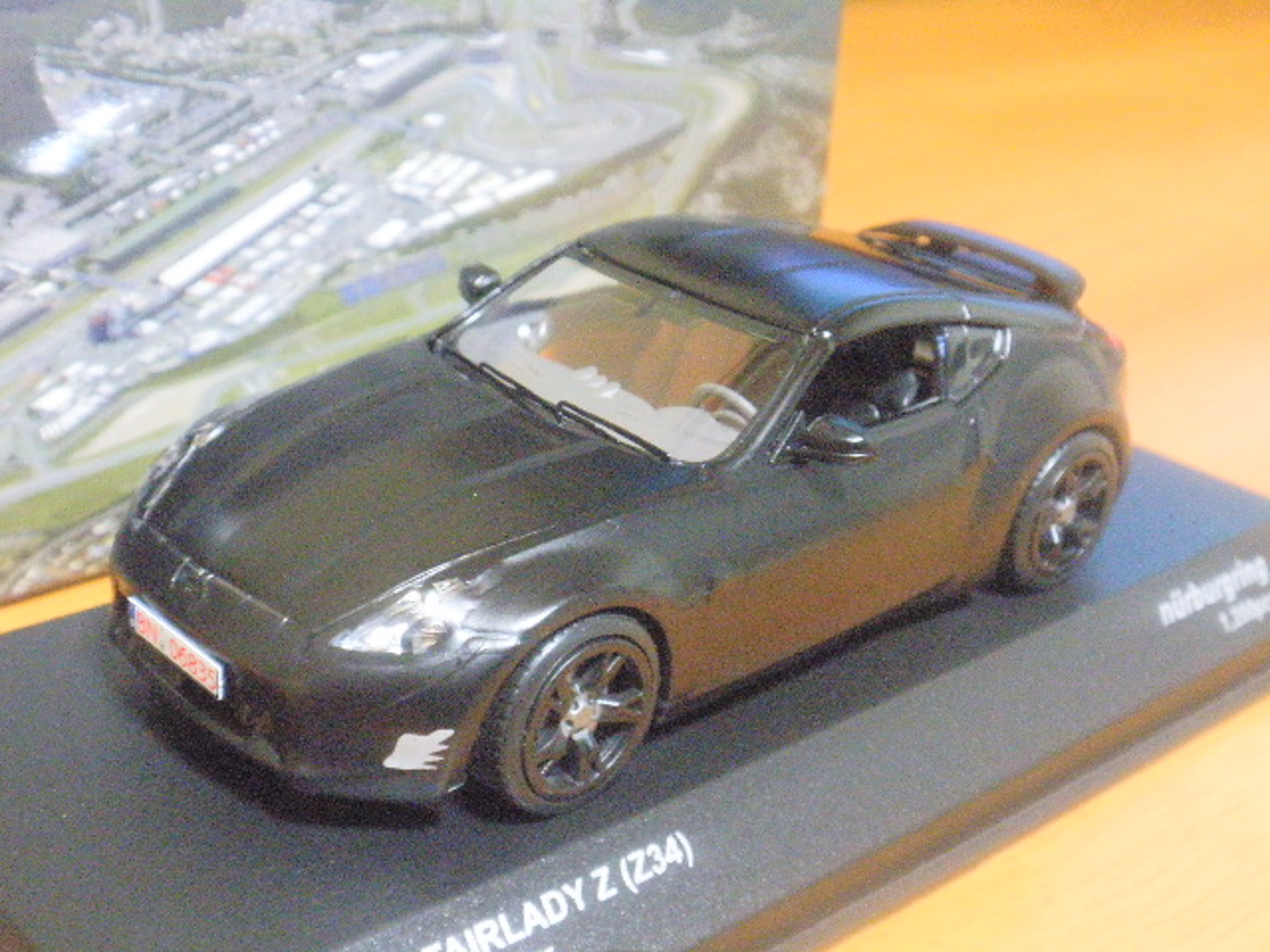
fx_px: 1908
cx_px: 635
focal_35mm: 52
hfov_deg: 36.8
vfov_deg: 28.0
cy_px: 476
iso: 400
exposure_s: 1/4
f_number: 4.3
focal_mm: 9.1
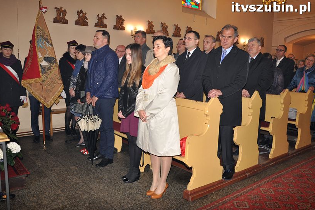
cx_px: 155
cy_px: 104
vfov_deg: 46.4
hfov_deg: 65.5
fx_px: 245
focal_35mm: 28
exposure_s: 1/60
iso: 800
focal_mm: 18
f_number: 5.6
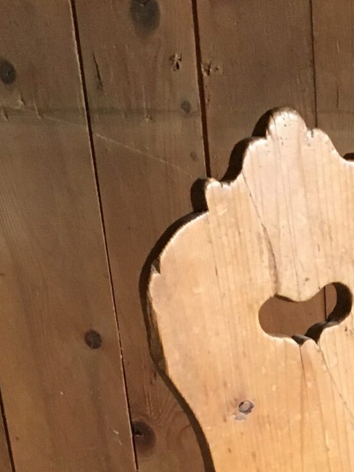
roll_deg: -0.9
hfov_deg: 14.3
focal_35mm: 100
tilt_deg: -33.0
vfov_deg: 18.2
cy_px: 621
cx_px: 433
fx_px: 1363
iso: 200
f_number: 2.2
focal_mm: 4.15
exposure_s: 1/20
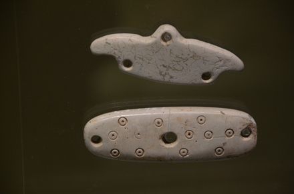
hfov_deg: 9.2
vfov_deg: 6.1
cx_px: 147
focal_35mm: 225
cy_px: 97
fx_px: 1833
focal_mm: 150
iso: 1000
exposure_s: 1/40
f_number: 6
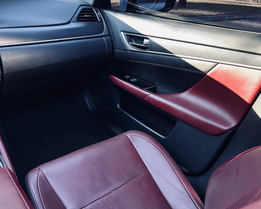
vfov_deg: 48.4
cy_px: 113
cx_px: 131
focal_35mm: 30
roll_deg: -6.0
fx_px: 232
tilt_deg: -28.9
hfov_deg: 58.8
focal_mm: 5.7
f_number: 1.5
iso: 250
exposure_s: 1/60
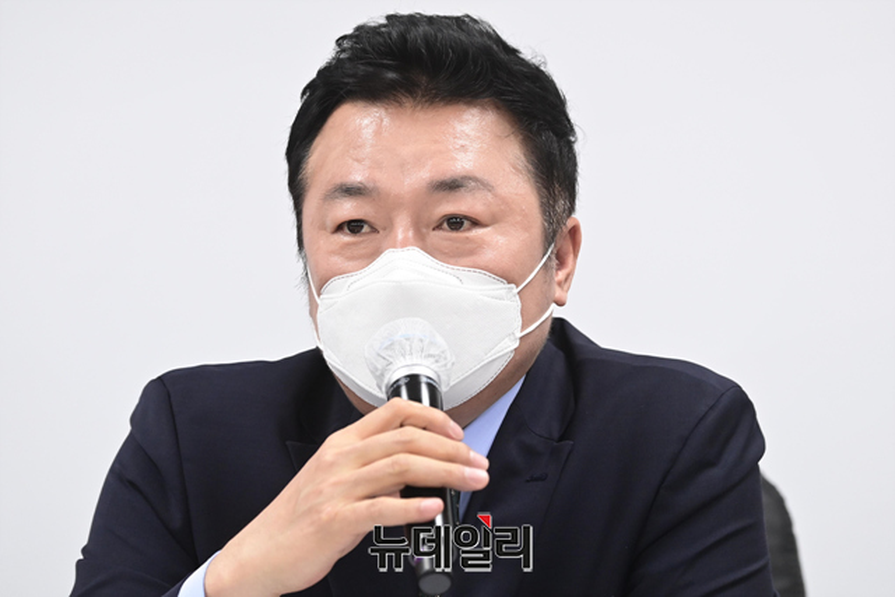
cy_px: 298
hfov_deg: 9.4
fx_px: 5470
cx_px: 448
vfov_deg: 6.2
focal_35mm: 220
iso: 4000
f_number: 5.3
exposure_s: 1/250
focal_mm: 220
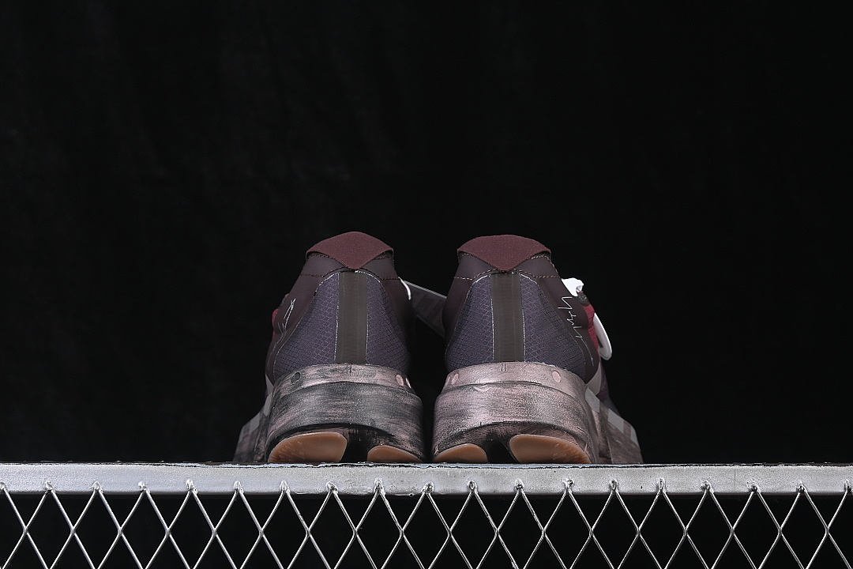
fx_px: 1777
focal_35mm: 75
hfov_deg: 27.0
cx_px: 426
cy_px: 284
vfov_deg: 18.2
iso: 160
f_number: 7.1
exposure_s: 1/60
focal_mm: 50
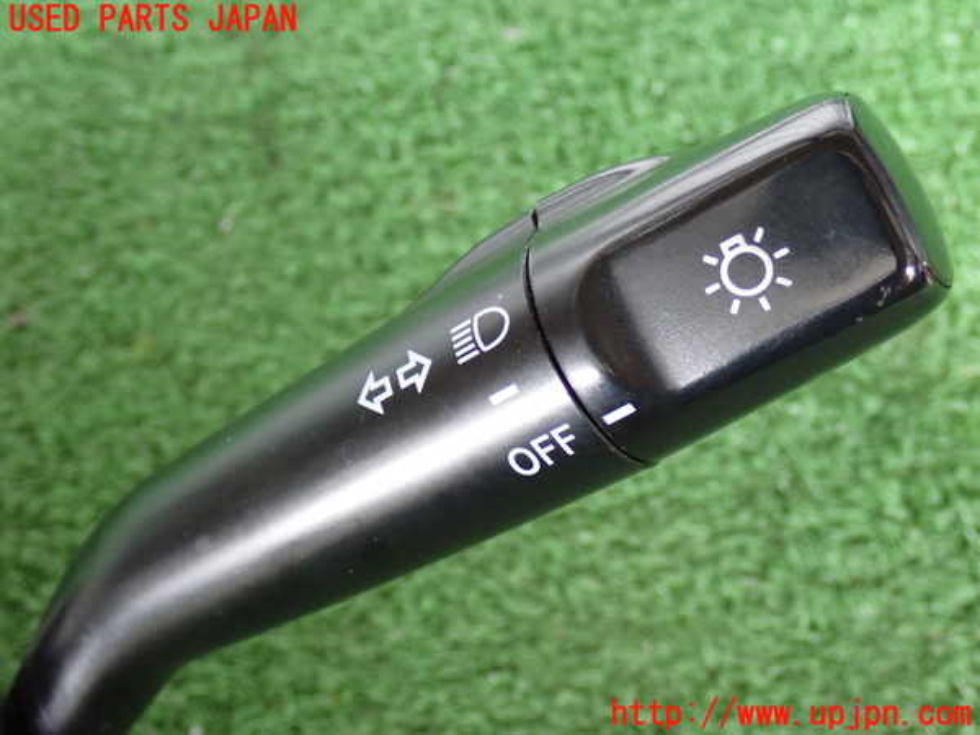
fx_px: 1642
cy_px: 368
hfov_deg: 33.2
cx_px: 490
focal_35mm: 58
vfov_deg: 25.2
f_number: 3.5
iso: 800
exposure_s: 1/30
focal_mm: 10.35
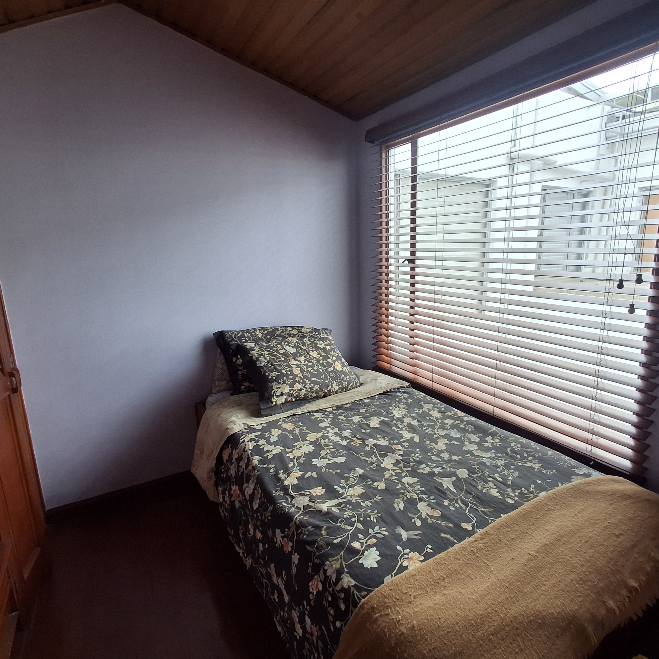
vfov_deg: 77.7
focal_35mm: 19
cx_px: 356
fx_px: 409
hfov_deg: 77.5
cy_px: 330
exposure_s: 1/40
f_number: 2.2
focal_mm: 1.64
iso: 40
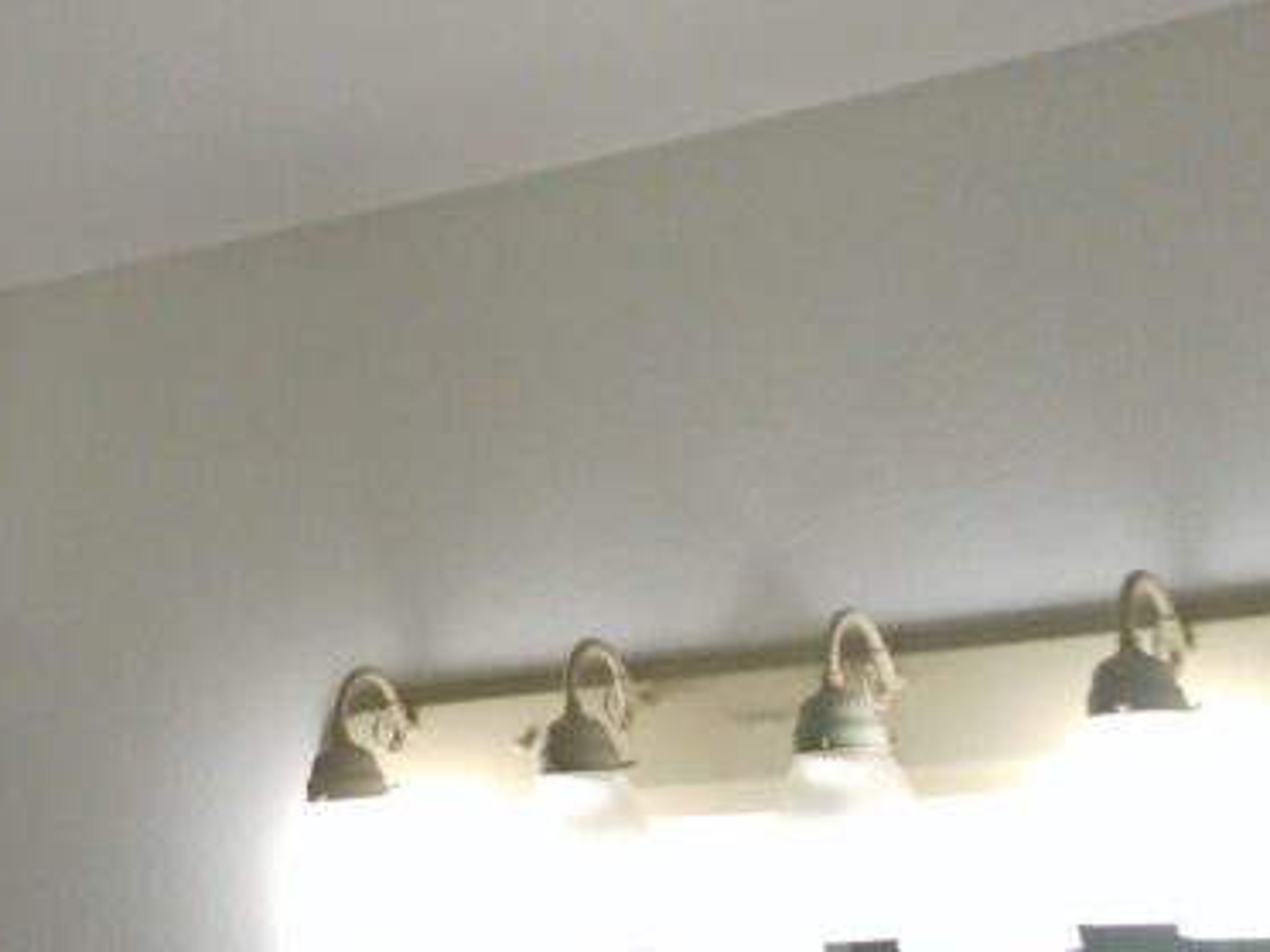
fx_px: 2018
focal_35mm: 55
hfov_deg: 33.5
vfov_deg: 26.2
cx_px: 191
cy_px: 215
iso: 225
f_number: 2
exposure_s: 1/60
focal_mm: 3.54
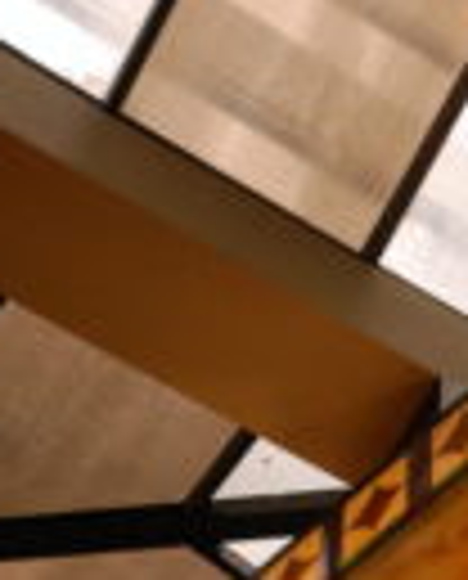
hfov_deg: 7.4
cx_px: 682
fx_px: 3567
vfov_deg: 8.8
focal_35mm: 207
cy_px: 1115
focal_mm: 38
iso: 800
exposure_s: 1/125
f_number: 5.6
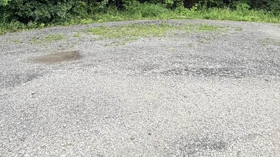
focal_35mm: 35
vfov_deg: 28.6
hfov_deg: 56.5
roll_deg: -1.4
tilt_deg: +2.8
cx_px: 154
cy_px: -39
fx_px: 260
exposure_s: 1/121
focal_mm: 2.22
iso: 200
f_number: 2.2
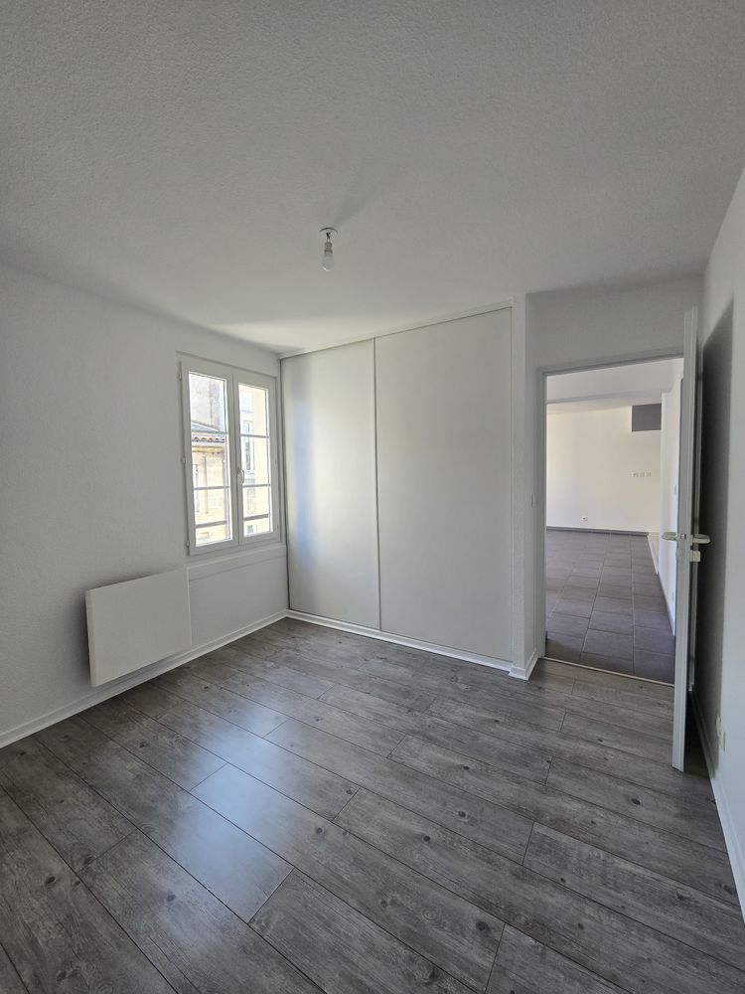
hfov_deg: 89.9
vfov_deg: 106.2
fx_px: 373
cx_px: 372
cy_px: 497
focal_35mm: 13
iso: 100
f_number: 2.2
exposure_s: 1/100
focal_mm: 2.2
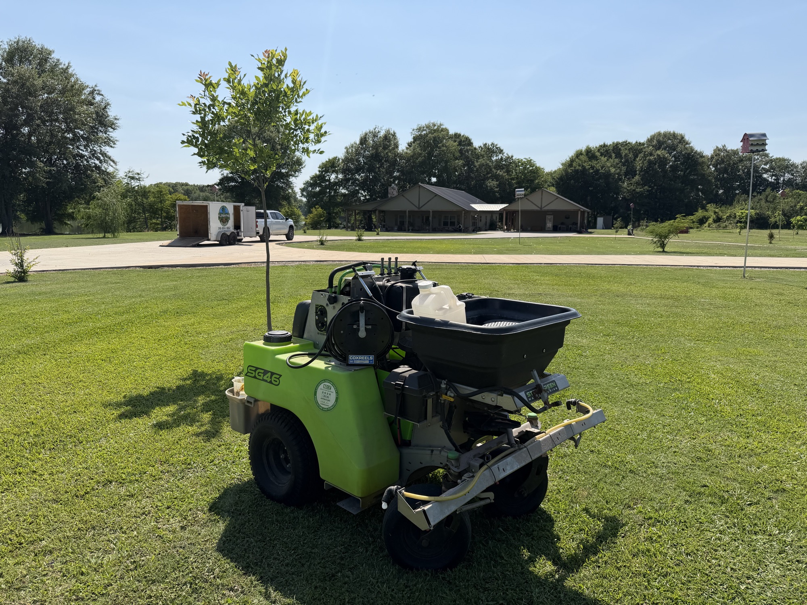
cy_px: 302
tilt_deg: -6.4
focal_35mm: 24
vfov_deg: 56.8
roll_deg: +0.0
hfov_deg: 71.6
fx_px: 560
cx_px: 404
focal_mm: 6.76
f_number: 1.78
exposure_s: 1/6173
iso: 80
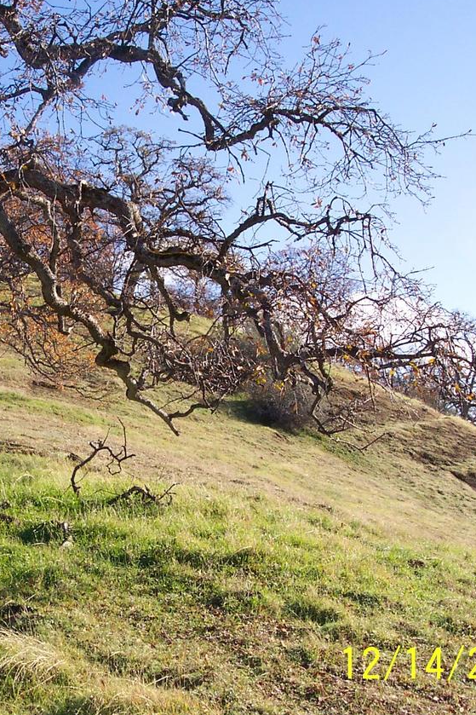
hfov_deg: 23.1
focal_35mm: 58
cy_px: 354
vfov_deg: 34.5
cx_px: 118
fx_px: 1151
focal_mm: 8
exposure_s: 1/350
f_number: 4.8
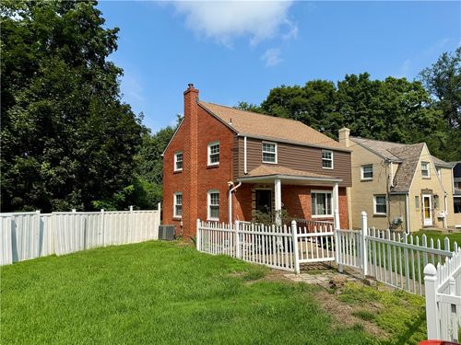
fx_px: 320
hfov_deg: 71.6
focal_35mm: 24
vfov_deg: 56.8
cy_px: 172
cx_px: 230
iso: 80
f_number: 1.78
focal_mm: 6.76
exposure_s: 1/5714
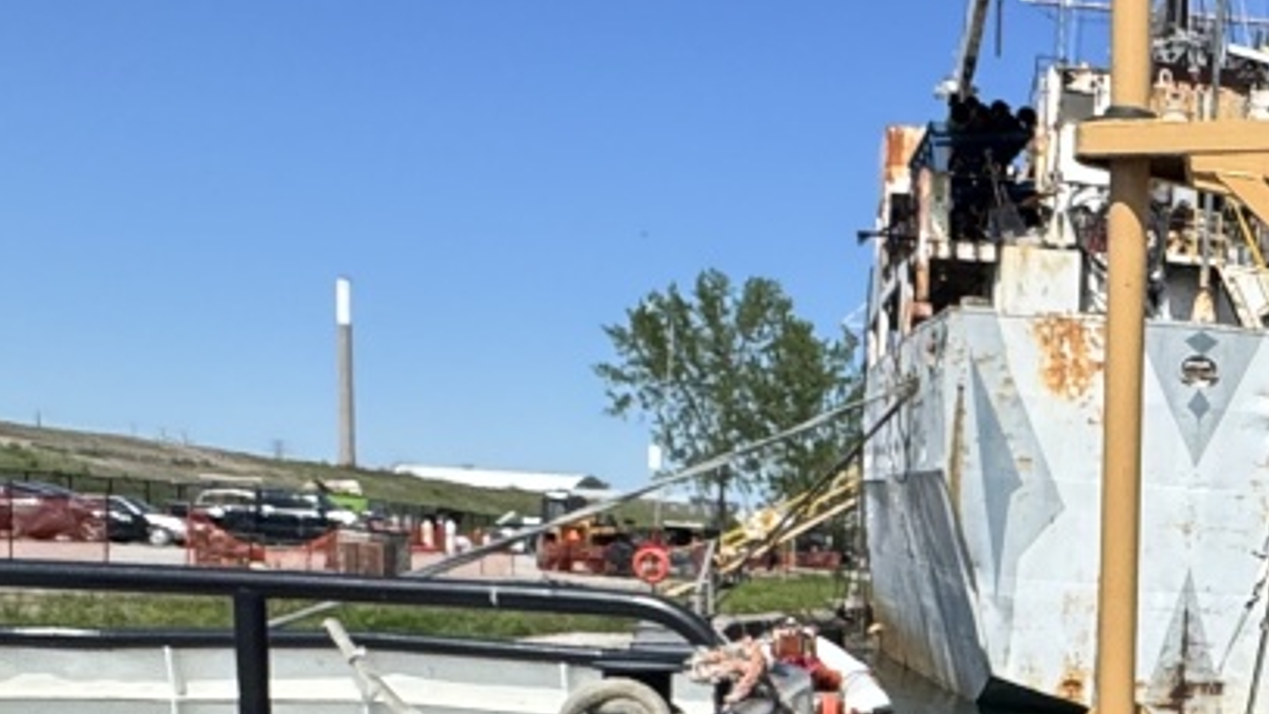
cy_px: 895
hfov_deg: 30.8
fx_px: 2019
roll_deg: -4.0
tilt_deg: -8.0
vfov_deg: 18.8
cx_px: 1422
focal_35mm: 60
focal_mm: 2.22
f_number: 2.2
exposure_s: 1/3390
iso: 50
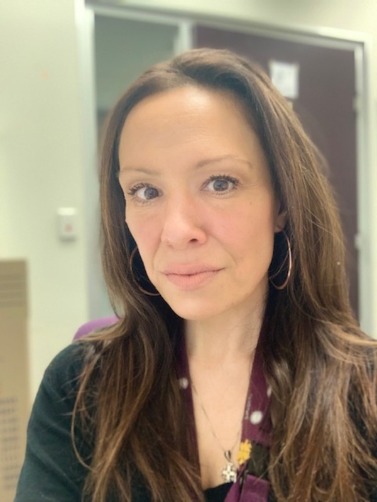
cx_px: 188
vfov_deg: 56.8
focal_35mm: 32
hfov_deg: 44.2
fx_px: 465
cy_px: 251
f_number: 2.2
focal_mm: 2.87
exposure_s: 1/50
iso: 250
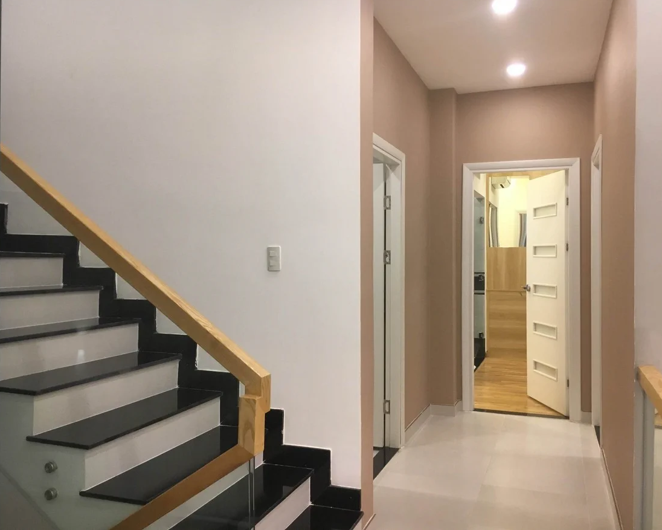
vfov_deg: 47.1
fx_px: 607
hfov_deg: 57.1
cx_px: 352
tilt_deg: +0.1
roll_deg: -0.4
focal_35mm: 31
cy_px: 259
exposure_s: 1/33
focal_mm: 4.15
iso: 125
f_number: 2.2
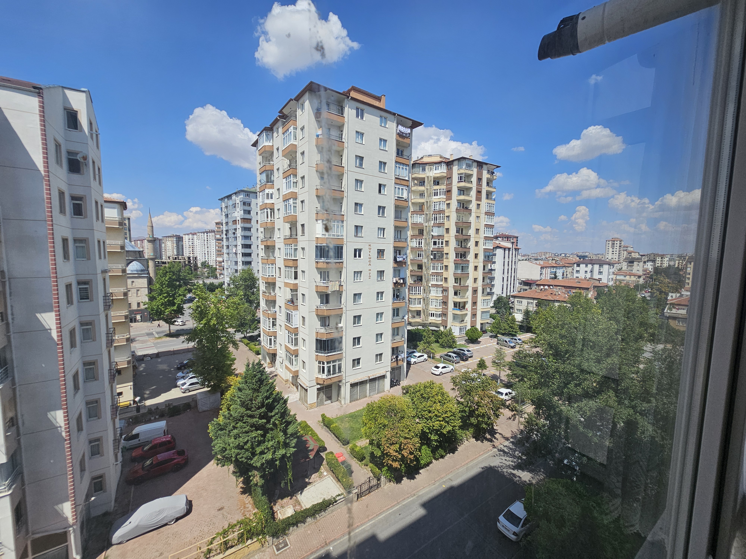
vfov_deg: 89.9
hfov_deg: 106.2
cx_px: 373
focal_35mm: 13
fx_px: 280
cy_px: 280
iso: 50
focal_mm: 2.2
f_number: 2.2
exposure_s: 1/2775
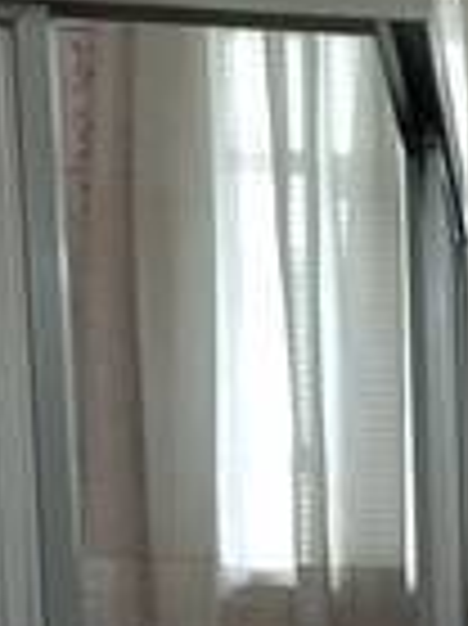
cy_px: 1121
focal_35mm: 115
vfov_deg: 14.9
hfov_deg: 12.1
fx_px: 2076
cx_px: 756
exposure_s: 1/40
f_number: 1.8
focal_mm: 4.65
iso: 320
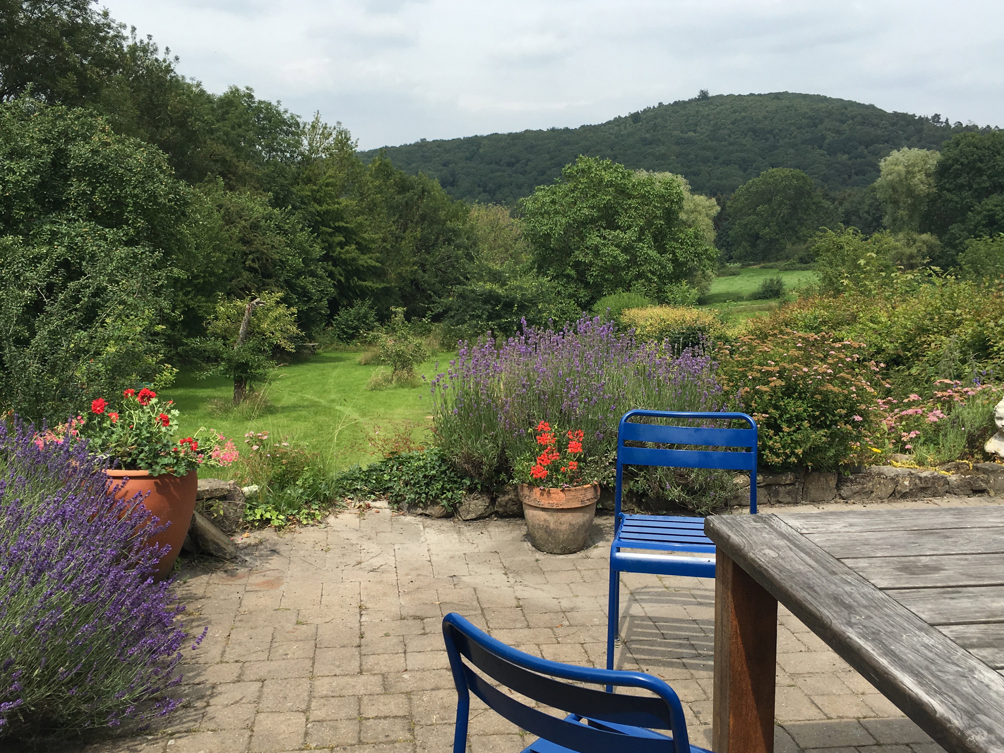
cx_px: 484
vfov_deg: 40.7
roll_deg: -0.6
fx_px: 1015
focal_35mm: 35
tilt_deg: -9.1
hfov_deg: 52.6
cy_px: 392
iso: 25
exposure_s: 1/1508
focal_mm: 4.15
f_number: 2.2
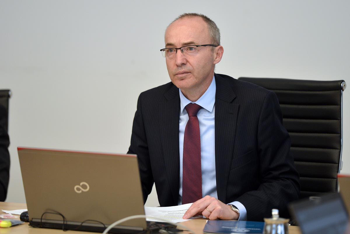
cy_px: 117
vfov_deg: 7.2
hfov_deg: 10.8
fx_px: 1847
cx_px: 175
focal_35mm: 190
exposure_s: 1/320
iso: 1000
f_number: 3.2
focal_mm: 190
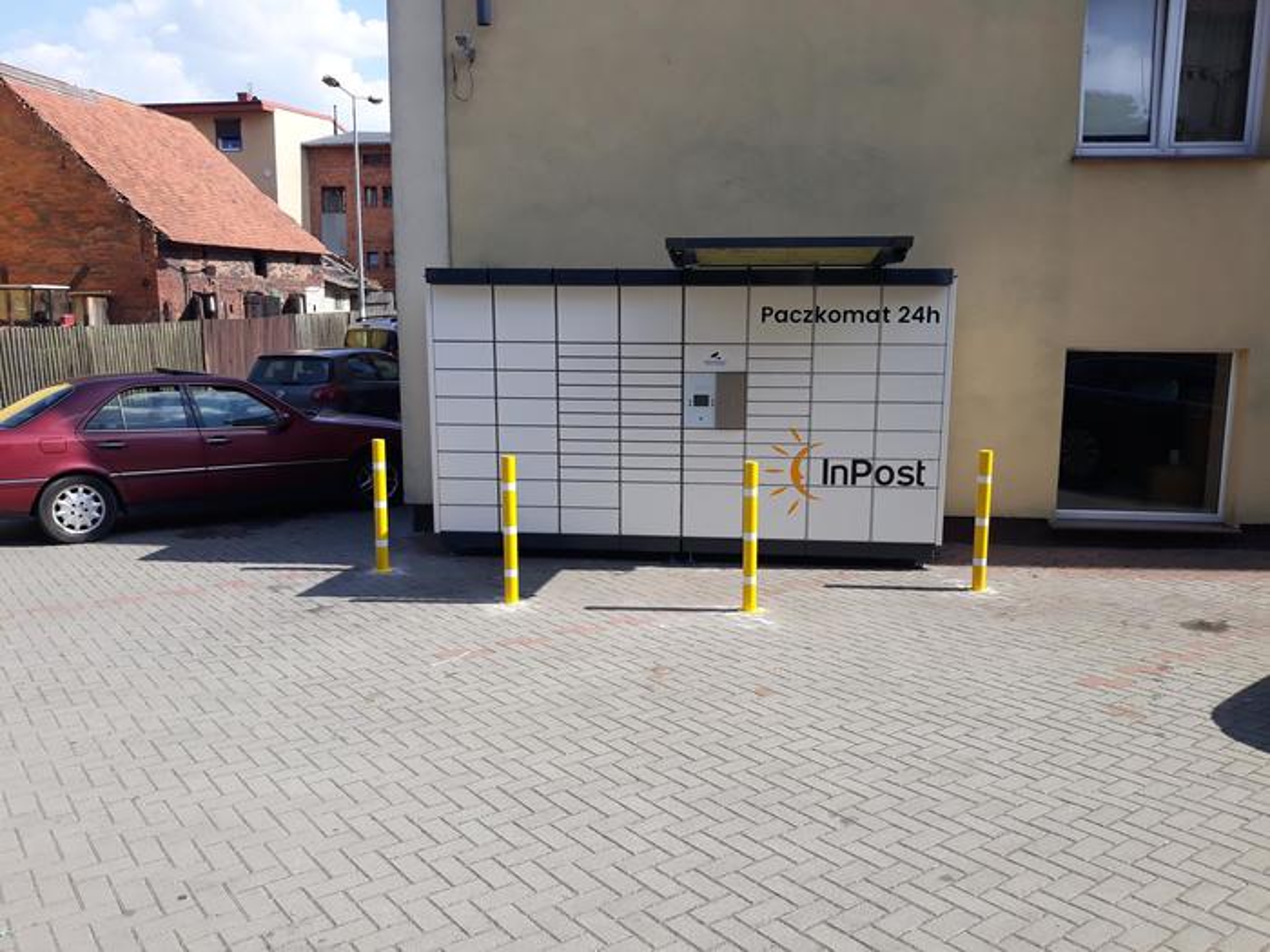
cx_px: 635
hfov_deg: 65.3
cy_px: 476
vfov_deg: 51.4
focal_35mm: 27
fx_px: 991
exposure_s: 1/1131
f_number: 1.7
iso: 40
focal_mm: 3.71
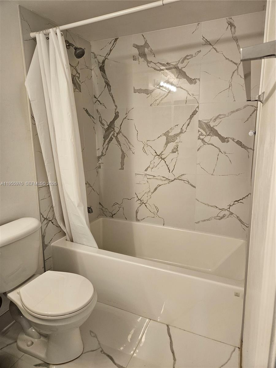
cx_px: 138
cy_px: 184
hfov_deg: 58.9
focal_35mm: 23
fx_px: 245
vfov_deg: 73.9
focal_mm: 5.4
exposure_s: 1/180
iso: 200
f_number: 1.8
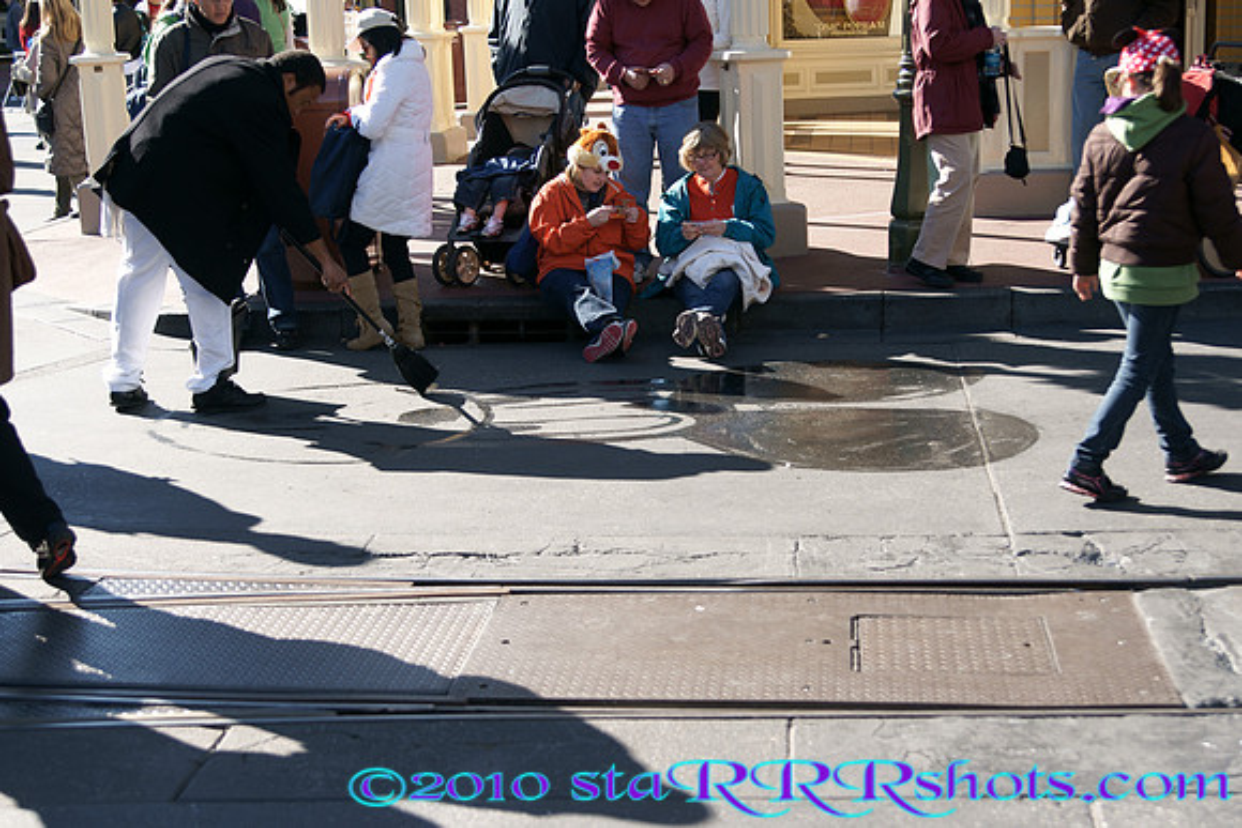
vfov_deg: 25.8
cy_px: 414
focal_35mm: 52
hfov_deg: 37.8
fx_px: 1812
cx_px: 621
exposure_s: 1/640
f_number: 2.8
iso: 100
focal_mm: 35
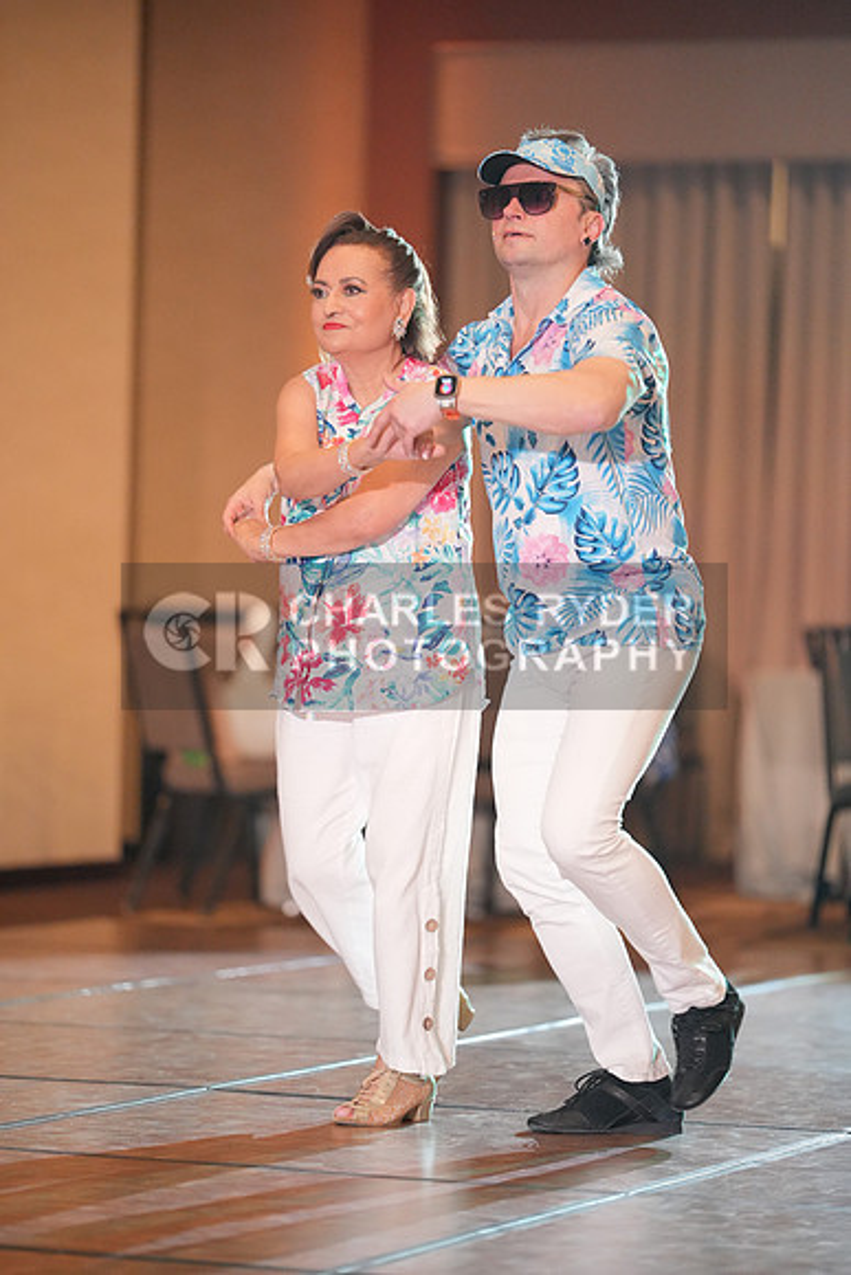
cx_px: 426
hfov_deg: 9.2
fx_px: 5315
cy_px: 638
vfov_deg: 13.7
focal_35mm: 150
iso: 5000
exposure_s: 1/400
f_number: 2
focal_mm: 150
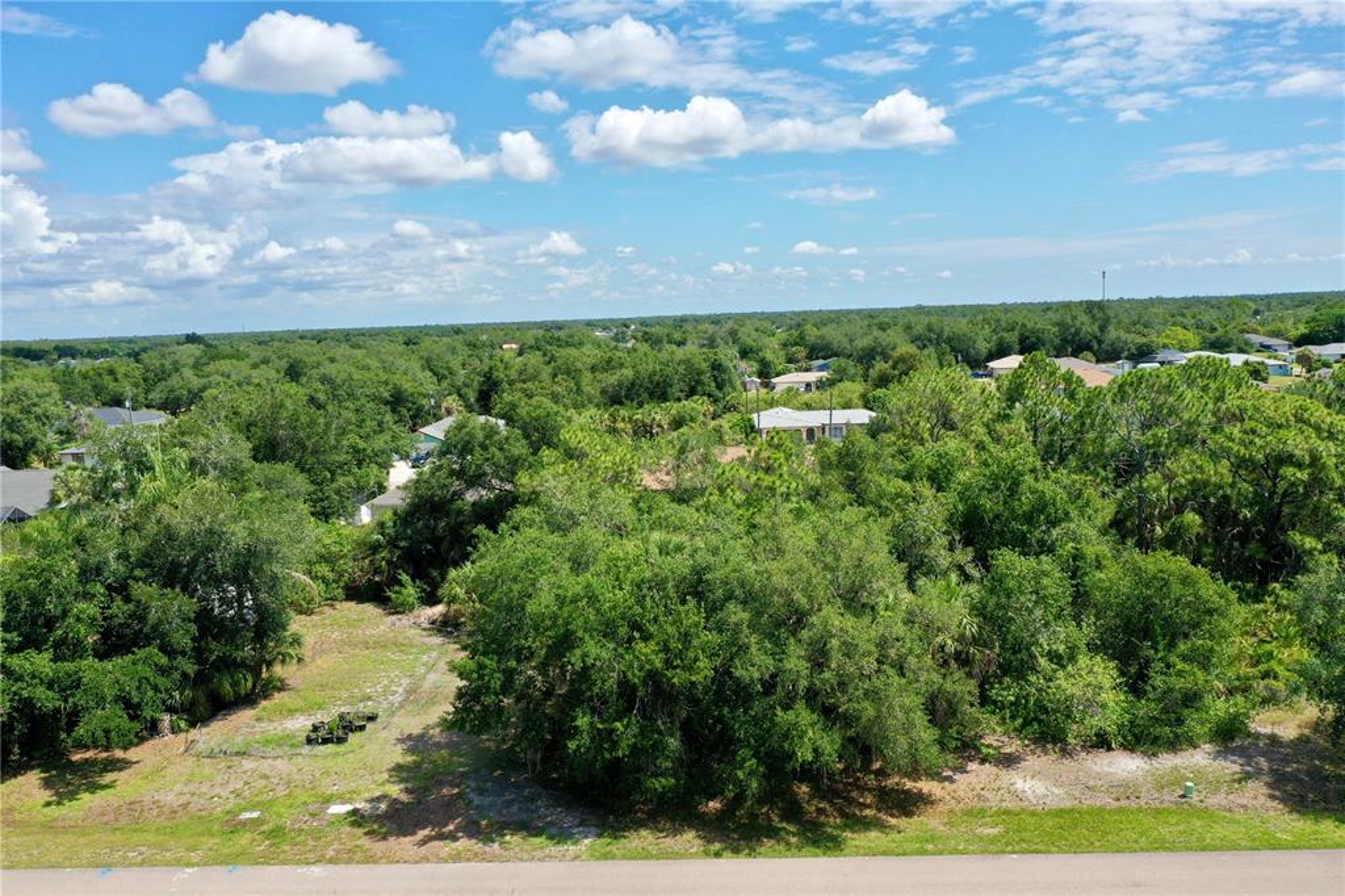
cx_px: 672
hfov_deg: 65.5
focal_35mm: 28
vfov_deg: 46.4
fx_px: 1046
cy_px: 448
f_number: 5.6
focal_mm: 10.26
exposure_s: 1/500
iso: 100
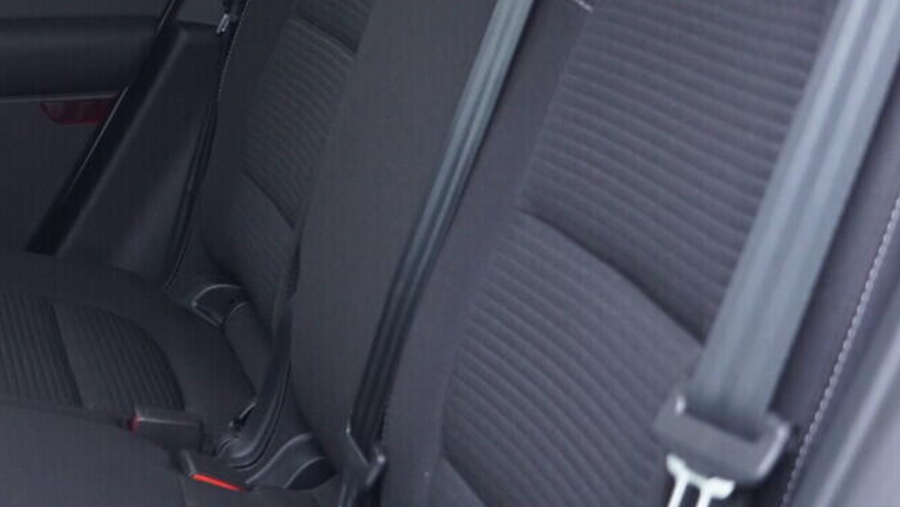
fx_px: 2005
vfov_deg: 14.2
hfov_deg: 23.7
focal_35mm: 84
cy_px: 26
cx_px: -82
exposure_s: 1/40
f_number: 2.8
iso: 500
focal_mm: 24
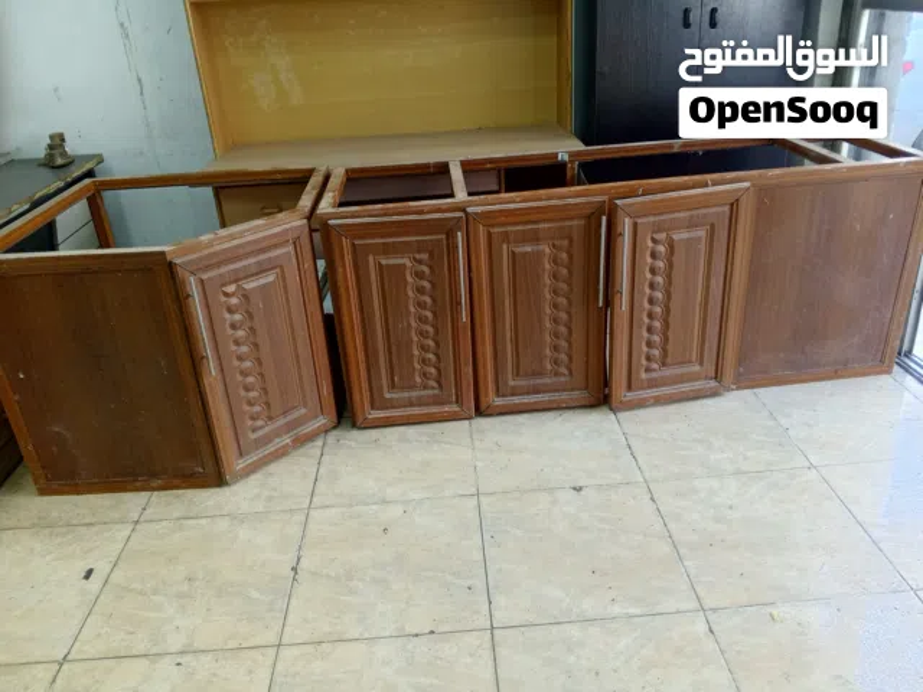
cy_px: 346
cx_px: 462
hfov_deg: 65.3
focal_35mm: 27
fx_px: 720
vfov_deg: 51.4
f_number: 1.6
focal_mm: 4.19
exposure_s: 1/60
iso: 323
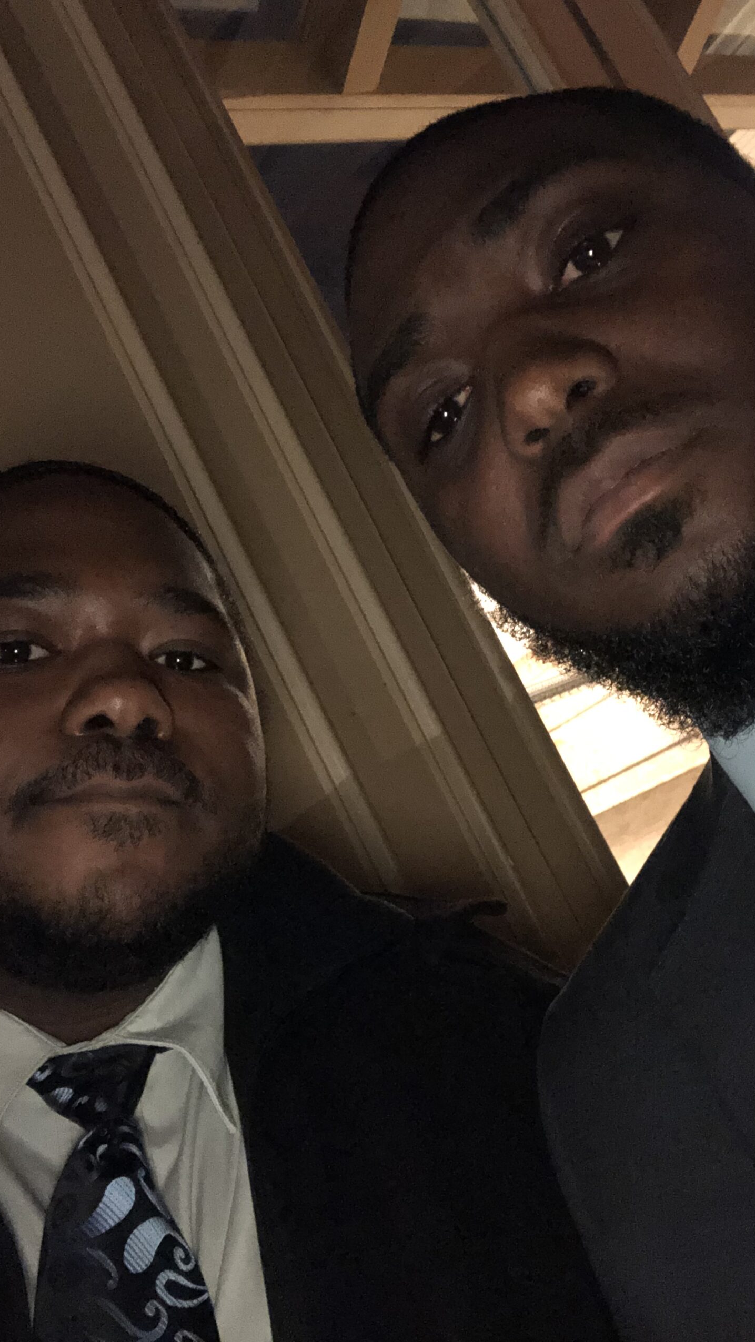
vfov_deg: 56.6
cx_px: 409
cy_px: 670
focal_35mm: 35
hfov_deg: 33.7
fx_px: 1246
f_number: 2.2
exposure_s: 1/16
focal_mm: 2.87
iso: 640
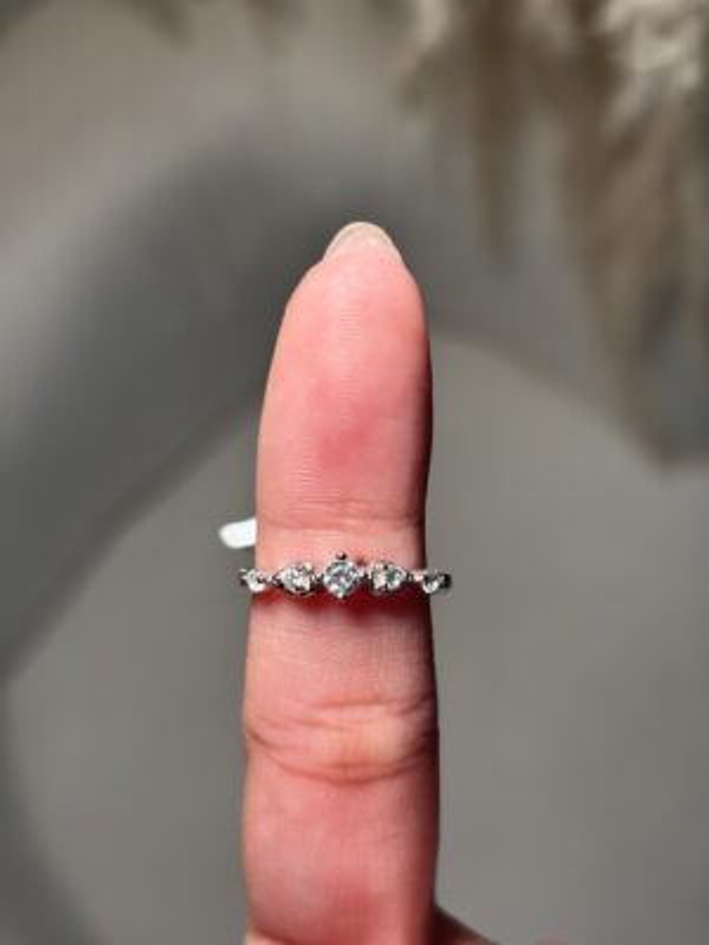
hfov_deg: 28.0
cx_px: 354
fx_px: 1420
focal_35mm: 52
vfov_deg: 36.8
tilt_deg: -66.1
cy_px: 472
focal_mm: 5.96
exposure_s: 1/74
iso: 50
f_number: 1.6
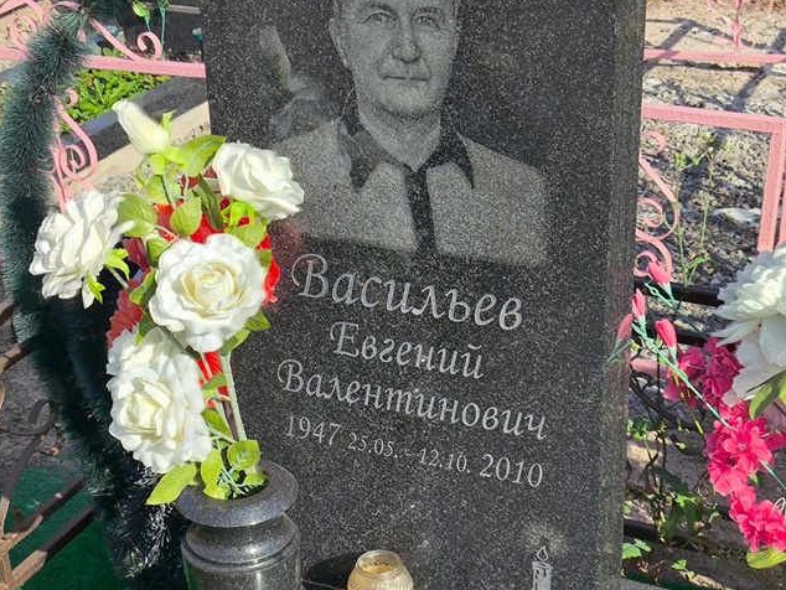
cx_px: 350
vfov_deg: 23.3
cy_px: 327
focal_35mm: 63
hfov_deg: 30.7
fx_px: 1431
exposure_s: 1/1908
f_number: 1.7
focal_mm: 4.71
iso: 50
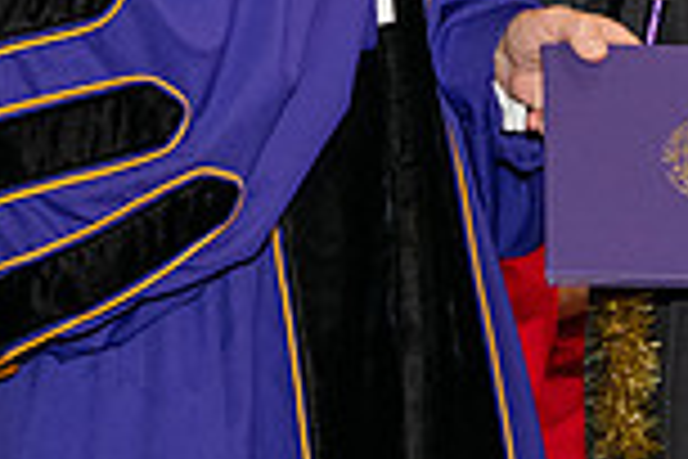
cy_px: -398
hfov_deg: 7.7
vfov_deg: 5.1
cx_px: 355
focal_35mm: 266
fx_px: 5083
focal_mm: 70
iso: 2500
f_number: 5
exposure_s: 1/200
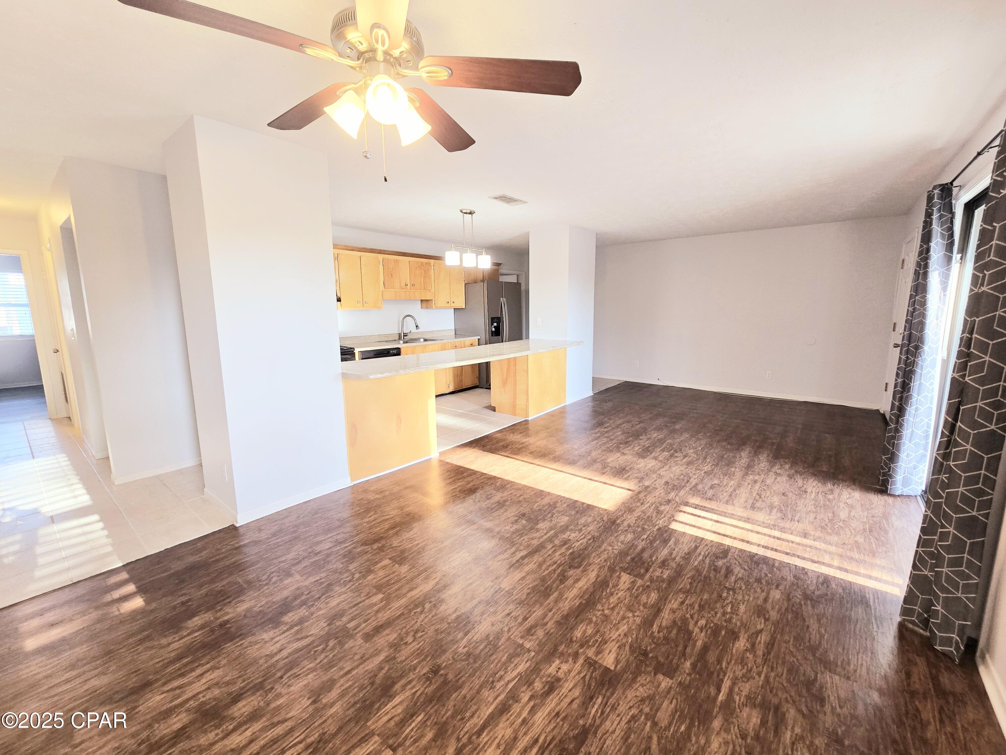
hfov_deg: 106.2
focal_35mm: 13
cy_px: 378
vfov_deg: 89.9
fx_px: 378
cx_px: 503
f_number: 2.2
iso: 100
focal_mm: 2.2
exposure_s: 1/60.2
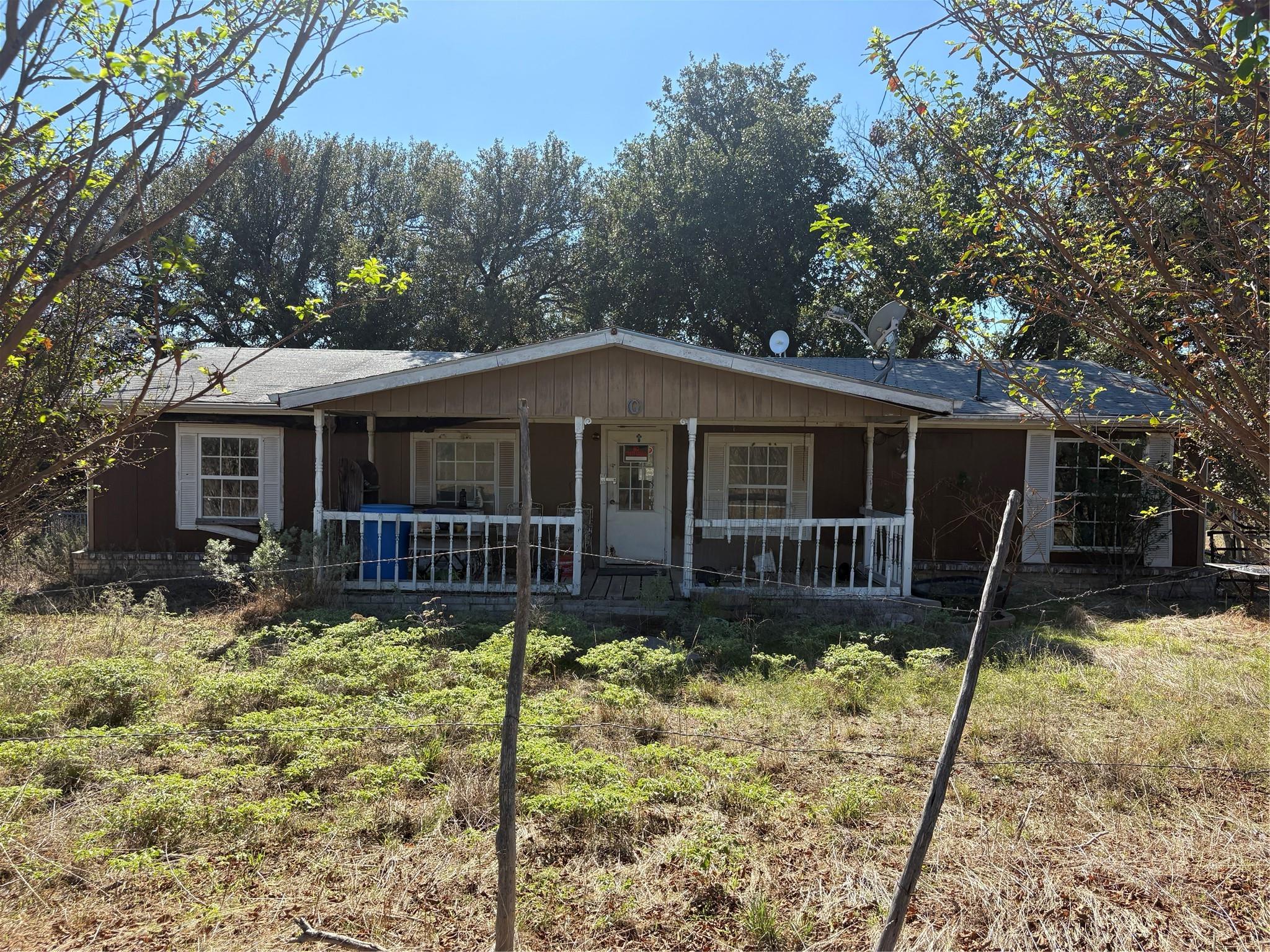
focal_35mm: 26
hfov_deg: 67.3
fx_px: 954
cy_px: 476
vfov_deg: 53.1
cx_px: 635
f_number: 1.6
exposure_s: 1/1706
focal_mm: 5.96
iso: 50
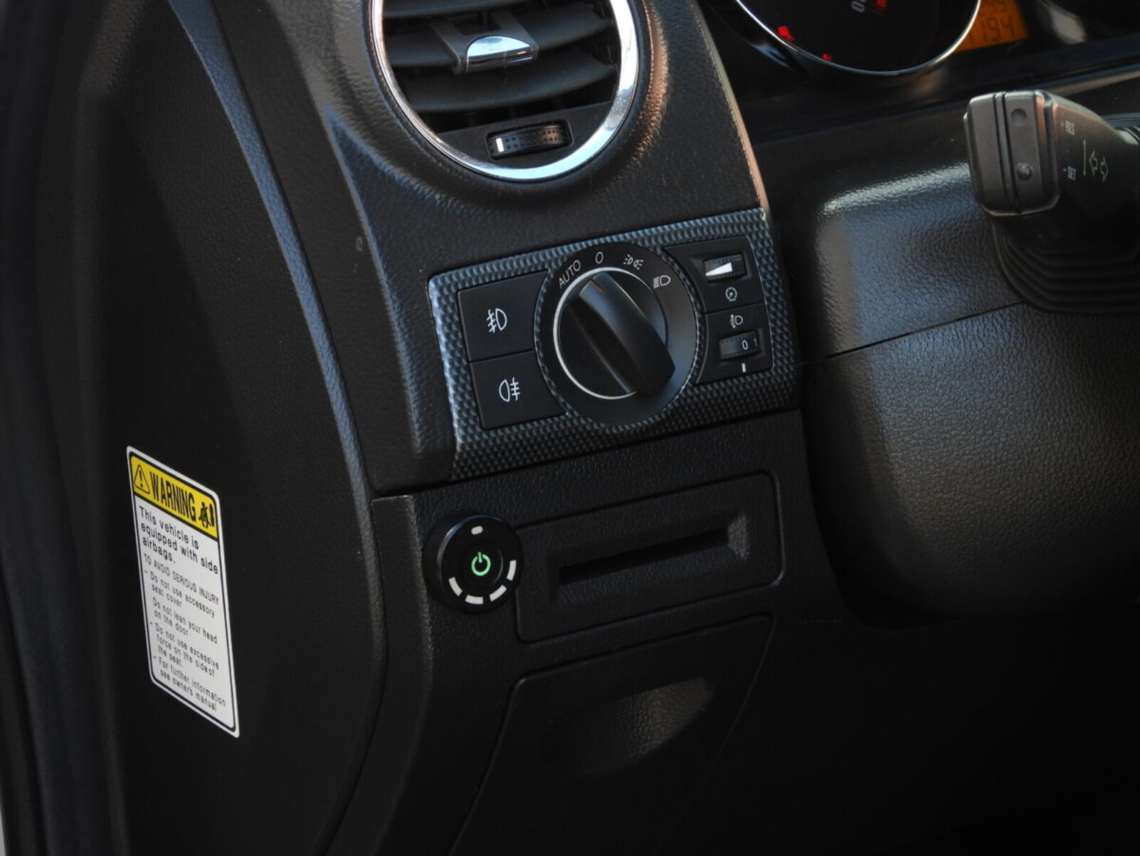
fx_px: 3195
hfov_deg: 20.2
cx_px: 570
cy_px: 428
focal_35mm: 97
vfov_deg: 15.2
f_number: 3.5
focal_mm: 17.5
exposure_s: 1/60
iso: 140
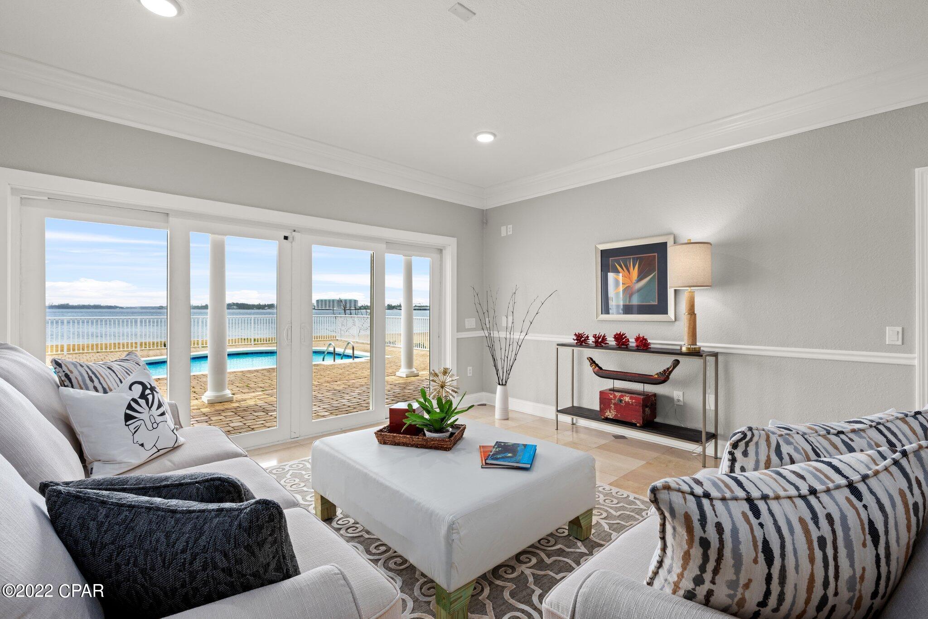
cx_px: 464
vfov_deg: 73.7
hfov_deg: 96.7
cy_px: 310
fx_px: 412
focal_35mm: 16
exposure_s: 1/13
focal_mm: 16
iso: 500
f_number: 8
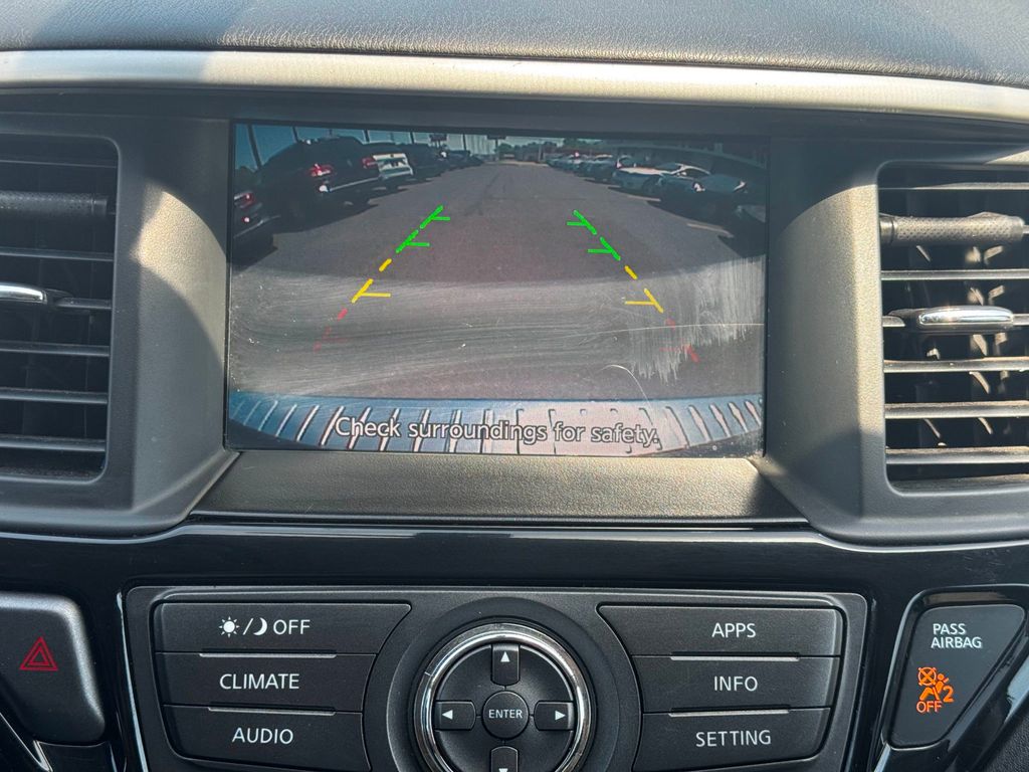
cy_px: 386
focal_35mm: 48
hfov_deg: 39.7
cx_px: 514
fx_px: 1427
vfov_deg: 30.3
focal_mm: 6.76
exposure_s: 1/325
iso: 64
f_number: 1.78
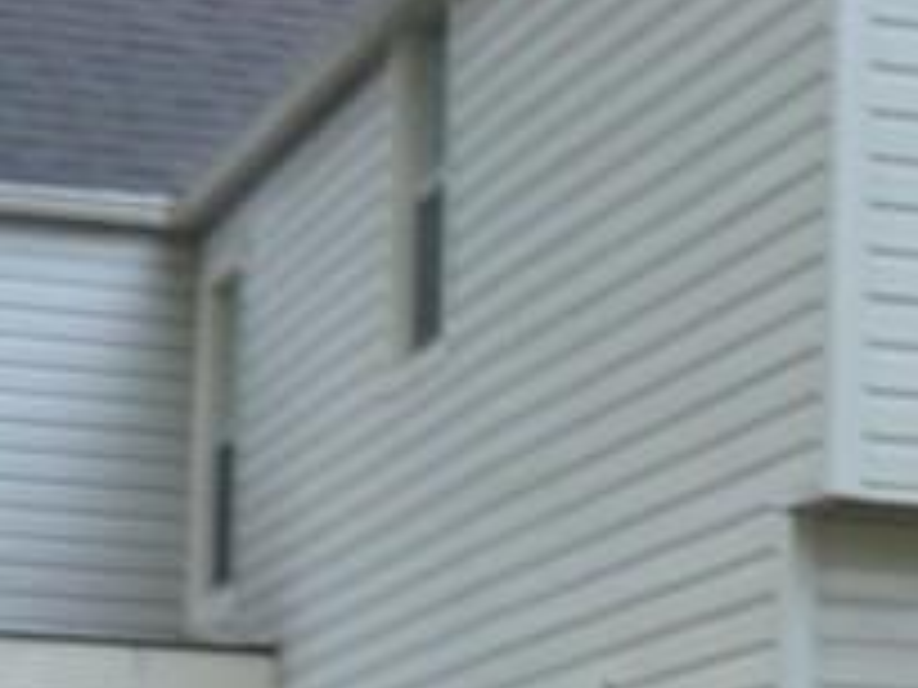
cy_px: 562
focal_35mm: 166
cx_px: 1148
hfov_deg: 11.6
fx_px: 4402
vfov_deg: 8.9
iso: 125
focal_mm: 5.5
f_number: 2.8
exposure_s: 1/30
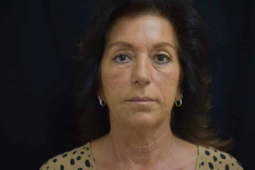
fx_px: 425
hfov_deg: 33.4
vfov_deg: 22.6
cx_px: 128
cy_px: 85
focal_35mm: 60
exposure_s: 1/80
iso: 400
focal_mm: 40
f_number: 2.8
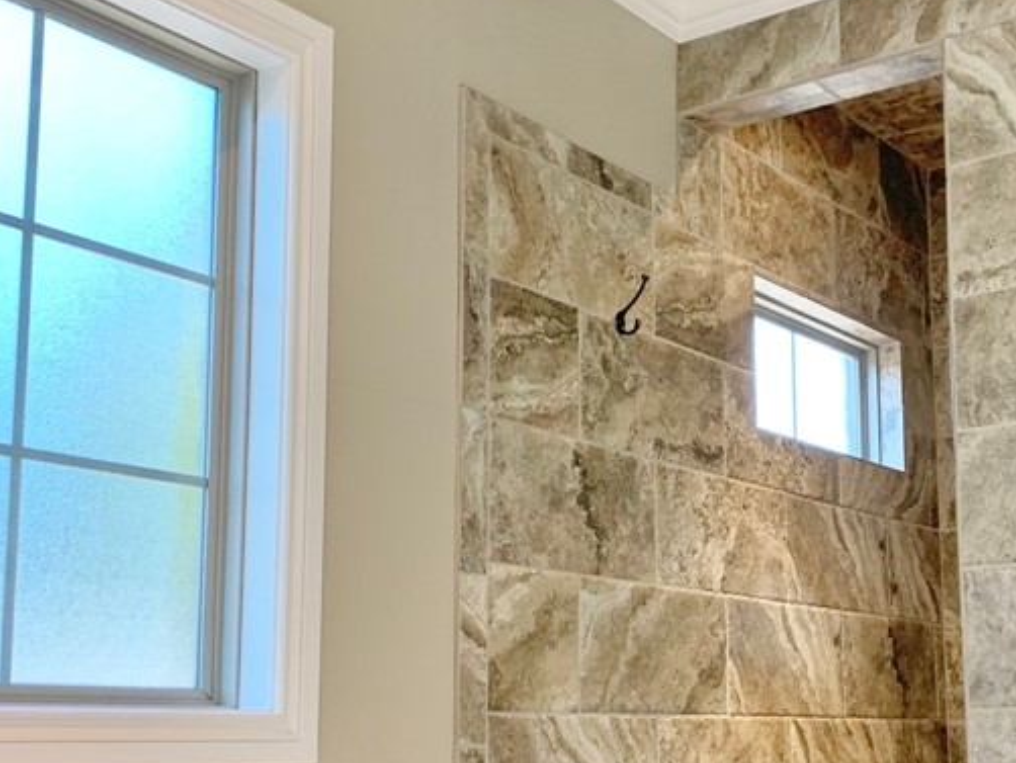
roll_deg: +0.8
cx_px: 775
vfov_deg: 27.3
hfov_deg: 35.3
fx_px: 1556
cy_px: 524
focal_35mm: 53
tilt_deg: +8.5
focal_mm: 4.25
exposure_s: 1/60
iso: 80
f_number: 1.8
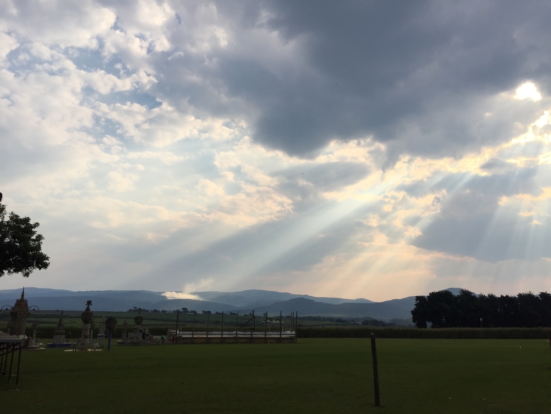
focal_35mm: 29
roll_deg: -2.1
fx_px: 462
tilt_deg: +13.9
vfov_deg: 48.2
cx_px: 276
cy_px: 207
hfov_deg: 61.7
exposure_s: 1/2475
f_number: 2.2
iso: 32
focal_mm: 4.15
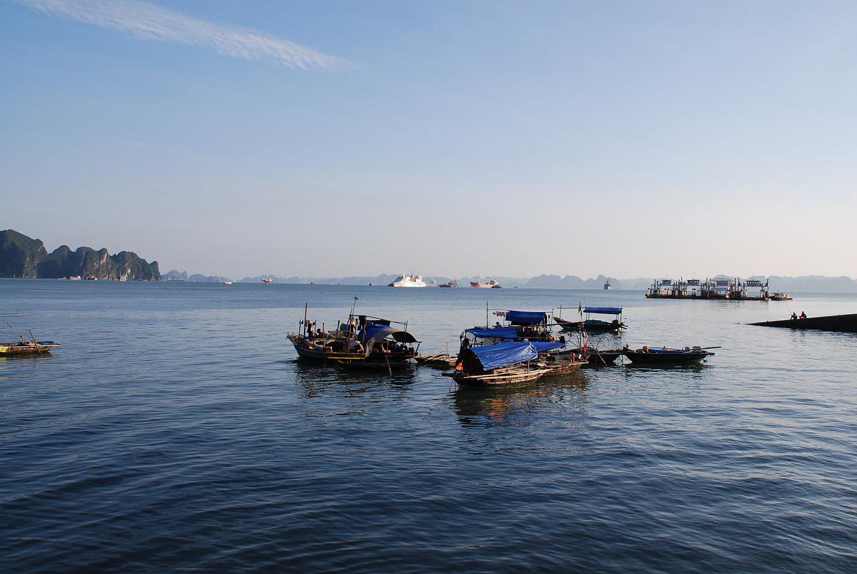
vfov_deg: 43.7
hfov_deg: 61.9
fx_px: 715
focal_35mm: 30
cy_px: 287
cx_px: 428
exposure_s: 1/200
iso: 100
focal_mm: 20
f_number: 7.1
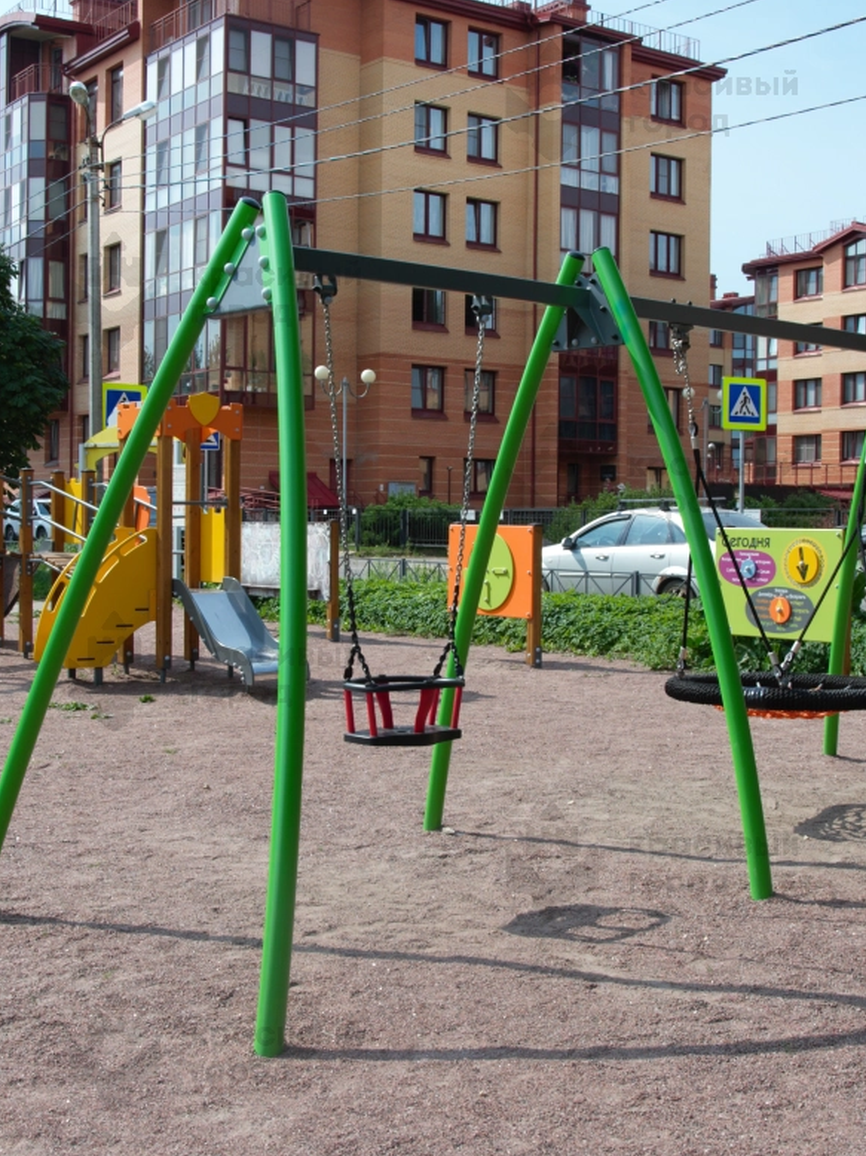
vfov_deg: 40.6
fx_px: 1560
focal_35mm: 47
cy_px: 577
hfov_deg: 31.0
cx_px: 441
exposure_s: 1/250
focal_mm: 21
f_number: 8
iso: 100
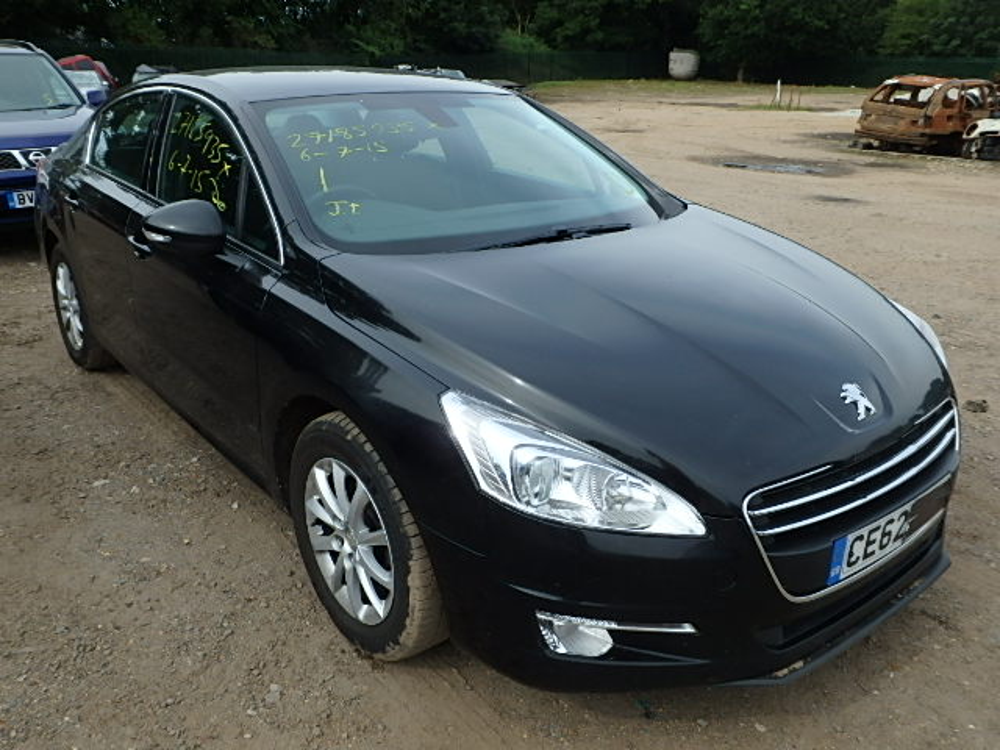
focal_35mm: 29
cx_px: 500
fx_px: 838
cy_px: 375
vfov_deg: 48.2
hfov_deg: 61.7
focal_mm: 5.2
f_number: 4.6
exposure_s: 1/400
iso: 125
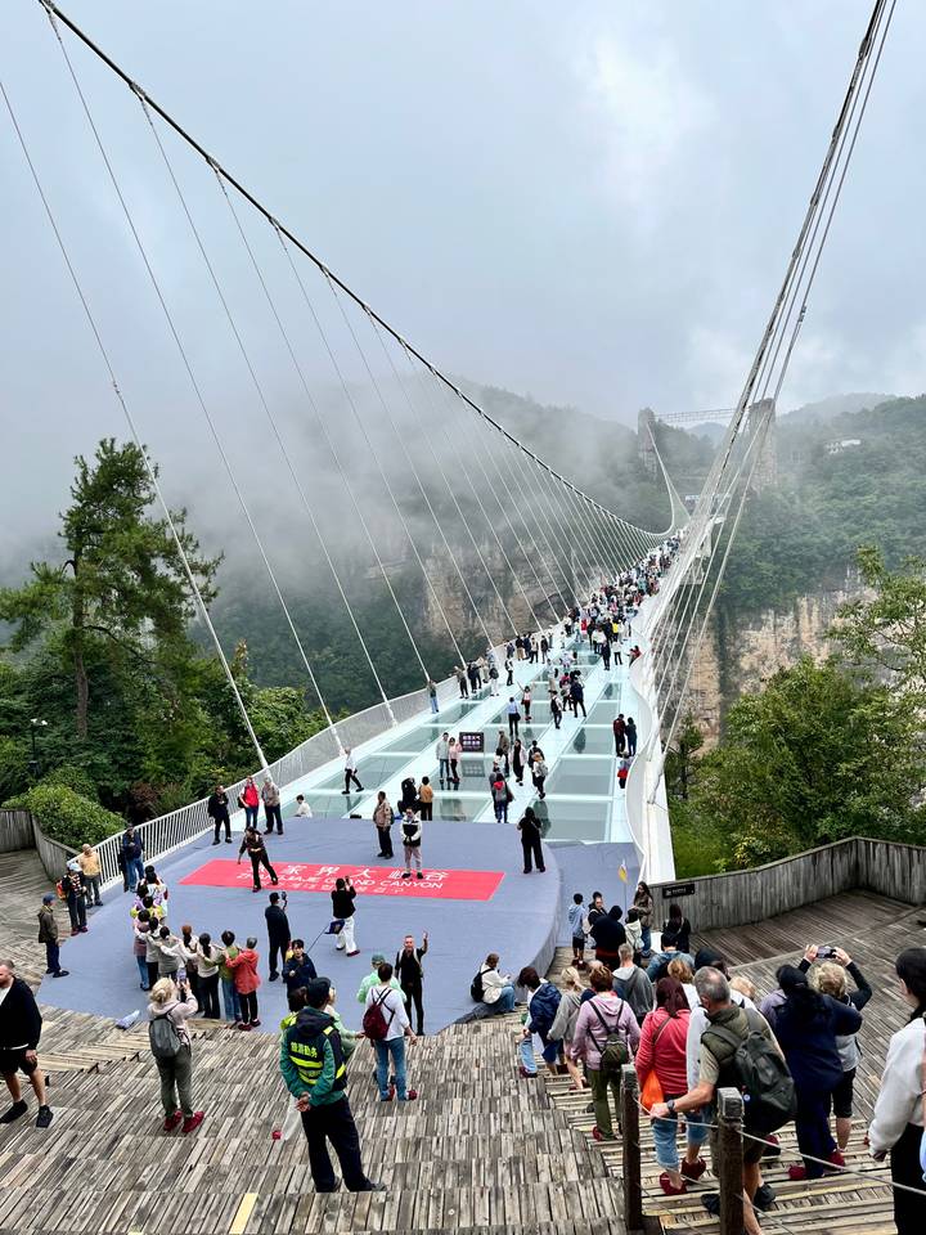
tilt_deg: -7.4
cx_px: 463
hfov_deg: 53.1
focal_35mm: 26
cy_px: 618
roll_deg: +4.7
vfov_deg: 67.3
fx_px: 927
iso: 50
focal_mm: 5.1
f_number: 1.6
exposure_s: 1/816
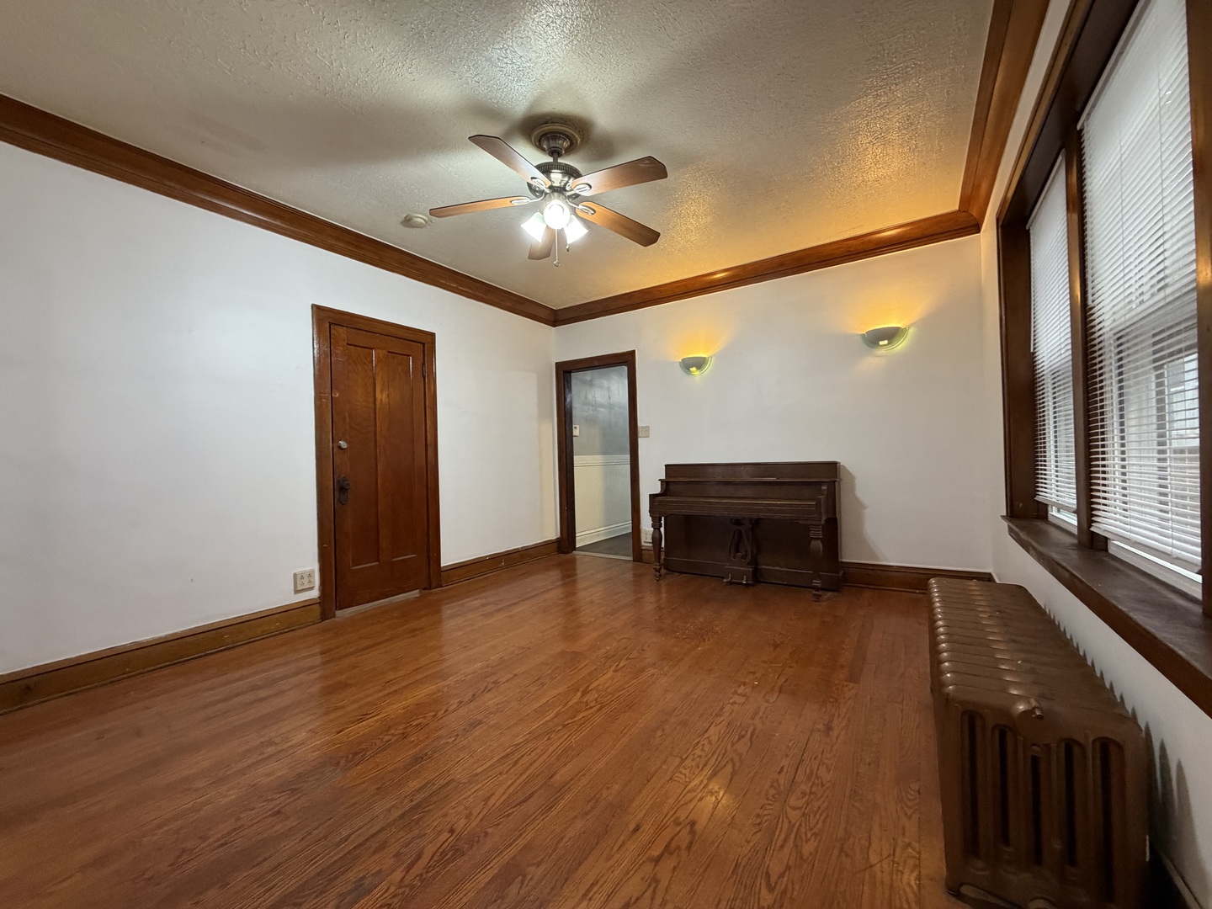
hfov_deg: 102.1
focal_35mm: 14
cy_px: 454
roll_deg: +1.5
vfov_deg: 85.7
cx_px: 606
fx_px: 490
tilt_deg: +0.0
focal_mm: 2.22
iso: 320
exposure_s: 1/60
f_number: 2.2
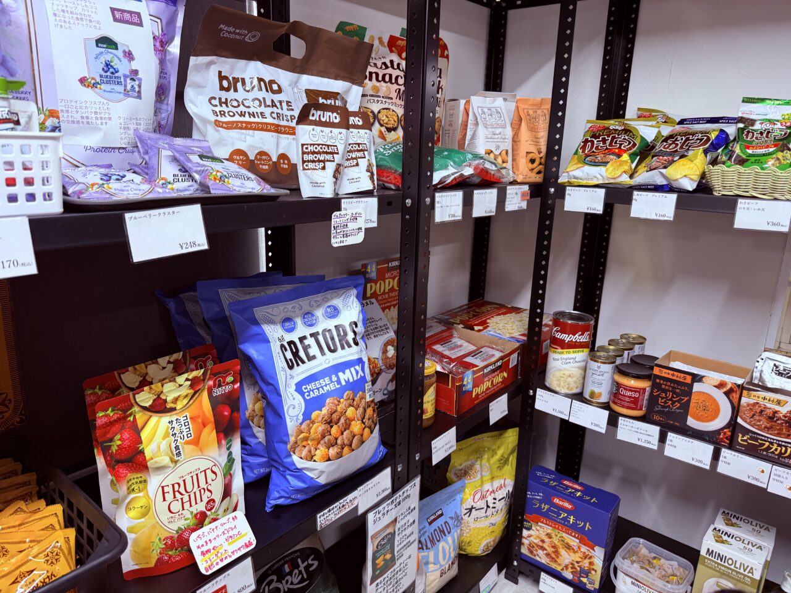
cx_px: 396
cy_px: 296
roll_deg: -1.7
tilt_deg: -14.3
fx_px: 548
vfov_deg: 56.8
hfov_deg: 71.6
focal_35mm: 24
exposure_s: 1/60
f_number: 1.78
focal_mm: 6.76
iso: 100
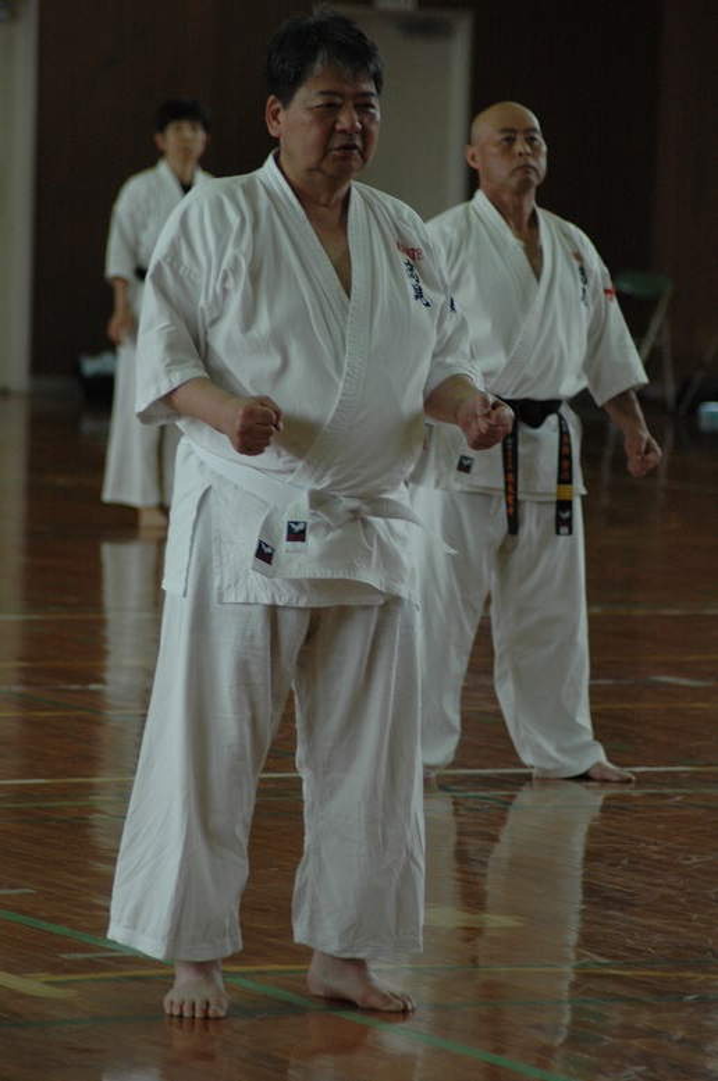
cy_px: 540
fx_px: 6524
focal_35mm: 218
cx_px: 359
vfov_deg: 9.5
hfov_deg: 6.3
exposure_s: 1/160
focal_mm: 145
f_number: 4.5
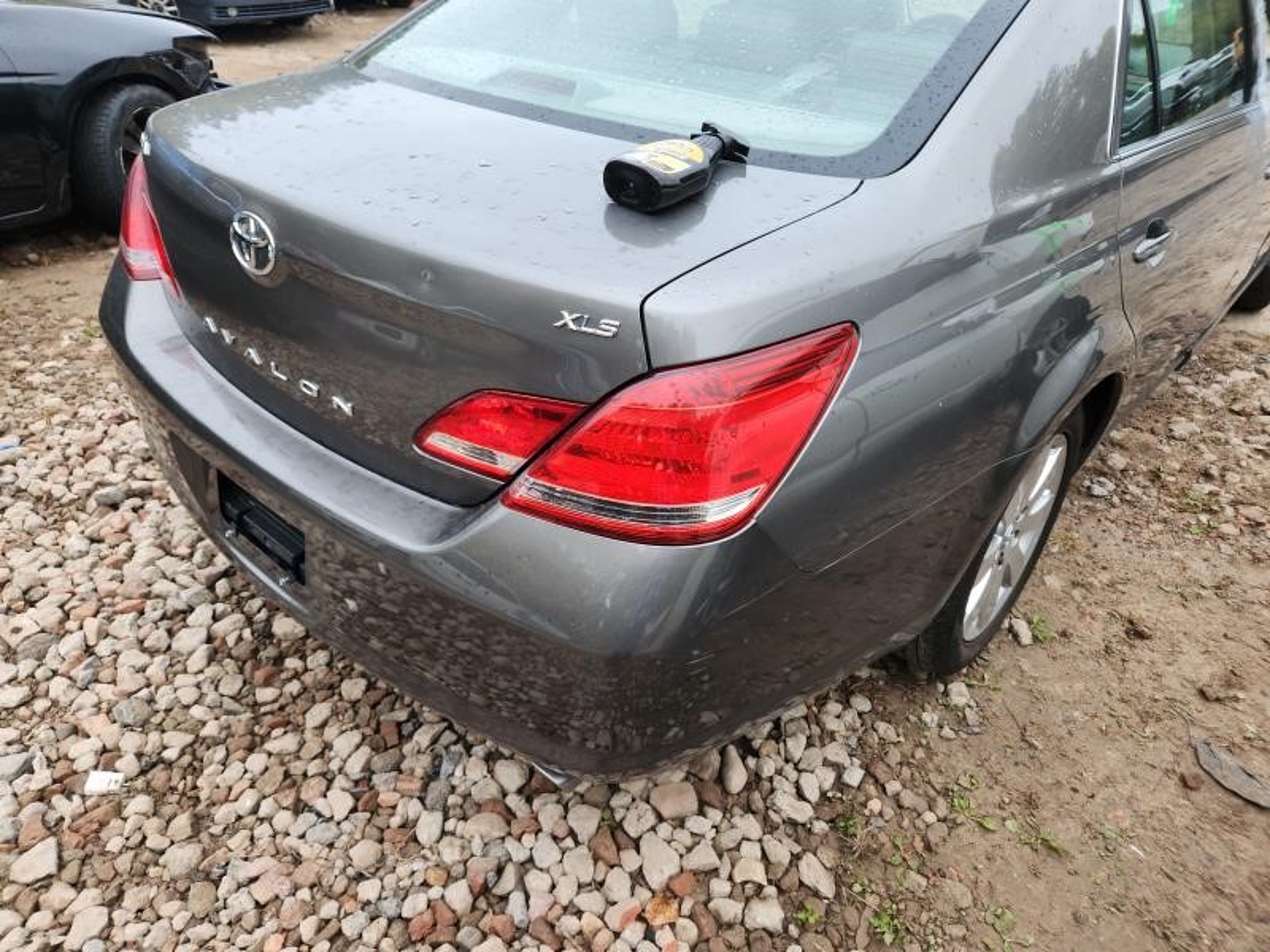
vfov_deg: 58.9
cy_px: 476
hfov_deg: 73.9
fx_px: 844
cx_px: 635
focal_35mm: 23
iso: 50
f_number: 1.8
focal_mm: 5.4
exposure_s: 1/180
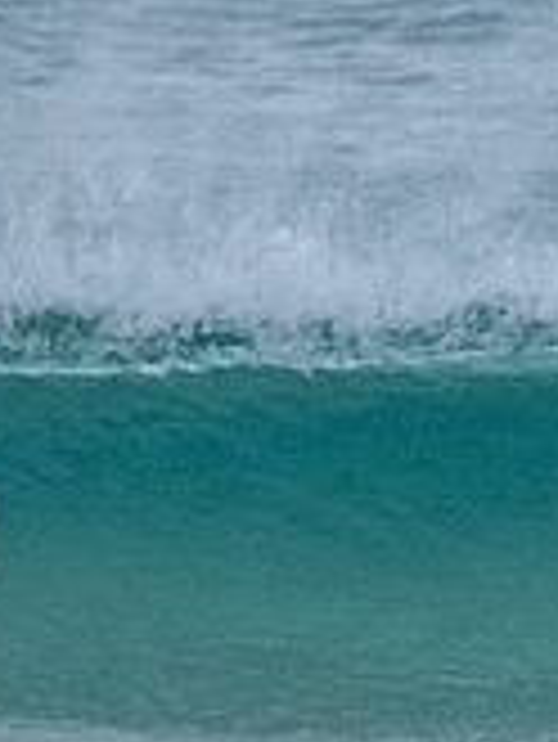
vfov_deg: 1.0
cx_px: -521
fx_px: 44583
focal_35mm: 2077
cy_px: 442
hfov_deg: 0.7
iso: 450
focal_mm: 500
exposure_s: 1/2000
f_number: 5.6
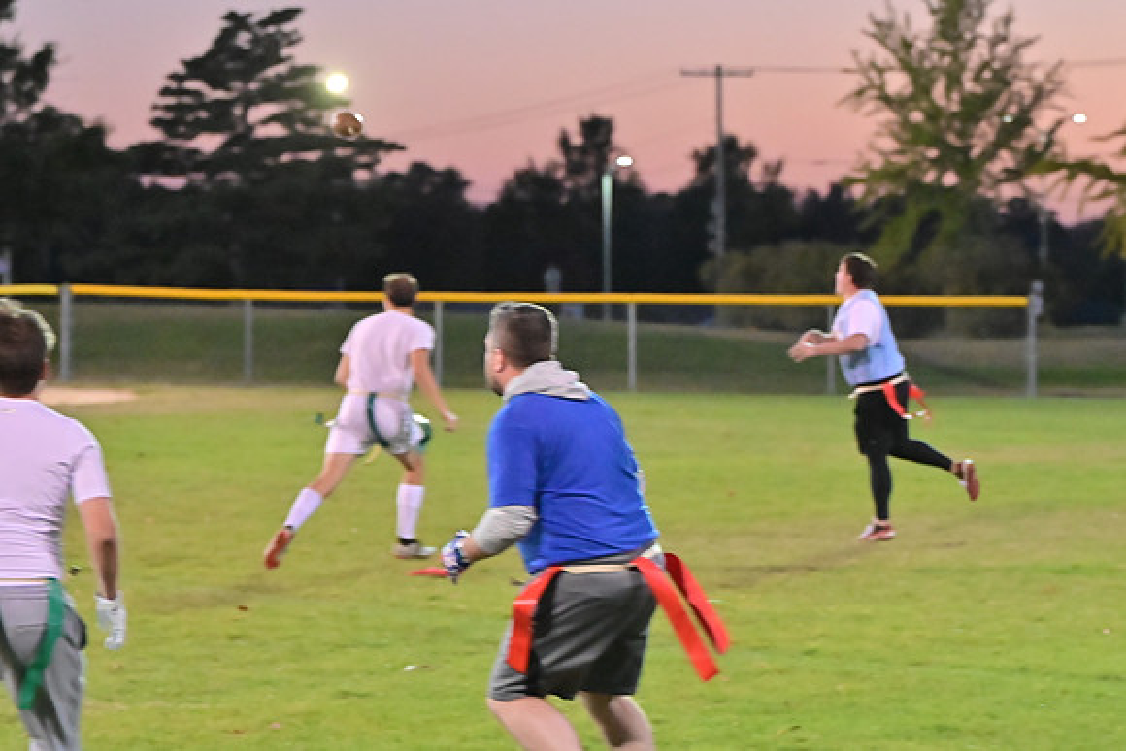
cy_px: 376
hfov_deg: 13.1
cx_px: 563
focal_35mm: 157
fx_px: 4912
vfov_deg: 8.7
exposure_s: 1/250
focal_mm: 105
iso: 6400
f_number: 4
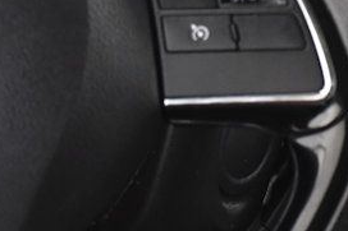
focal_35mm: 147
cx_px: 516
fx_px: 1420
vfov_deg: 9.2
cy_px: -27
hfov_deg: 13.2
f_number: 3.8
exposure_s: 1/160
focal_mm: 26
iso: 2500
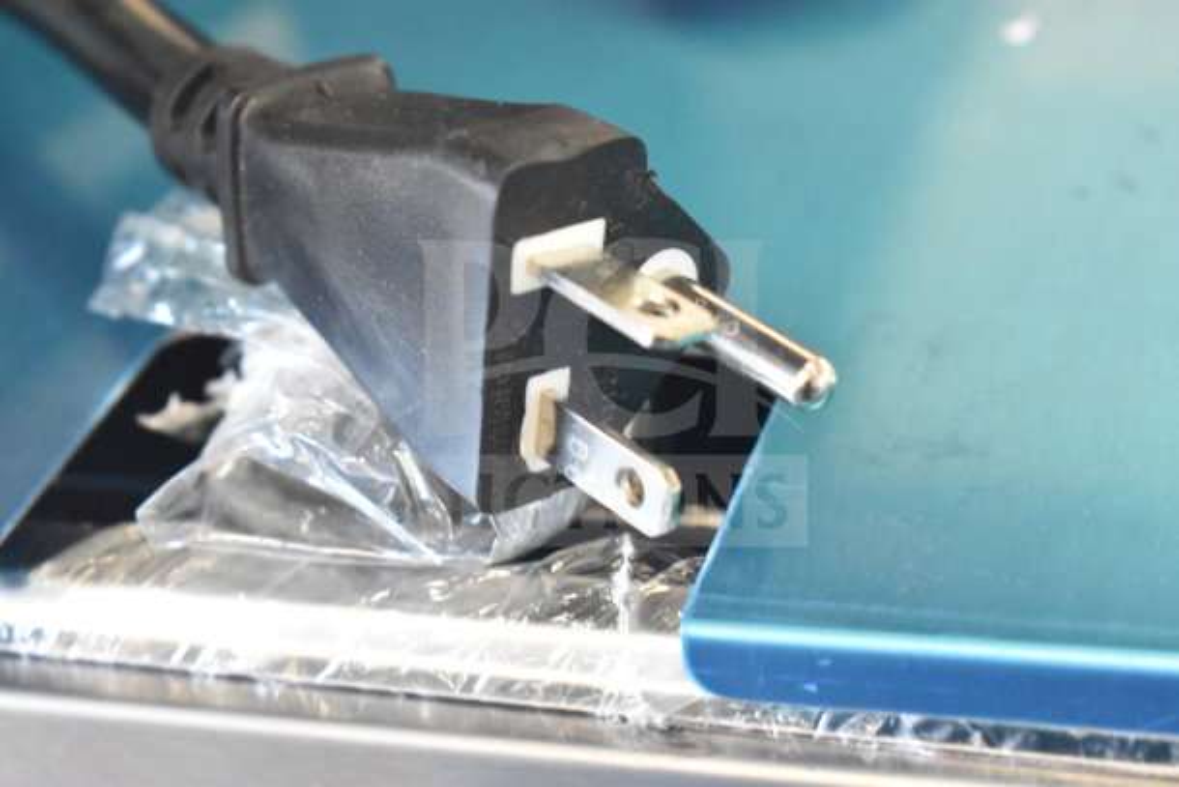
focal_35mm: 82
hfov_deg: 24.6
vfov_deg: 16.6
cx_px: 590
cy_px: 394
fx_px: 2702
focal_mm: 55
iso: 10000
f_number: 5.6
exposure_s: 1/100
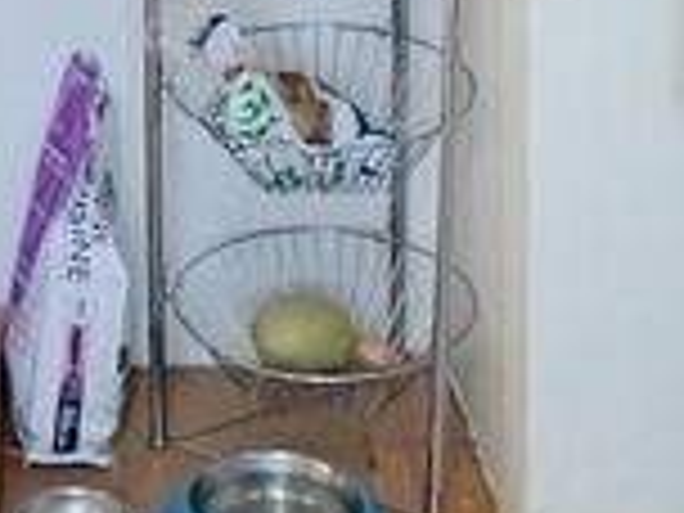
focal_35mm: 137
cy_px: -810
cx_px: 40
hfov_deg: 14.2
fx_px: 2707
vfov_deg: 9.4
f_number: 1.8
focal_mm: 4.25
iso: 944
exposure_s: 1/100
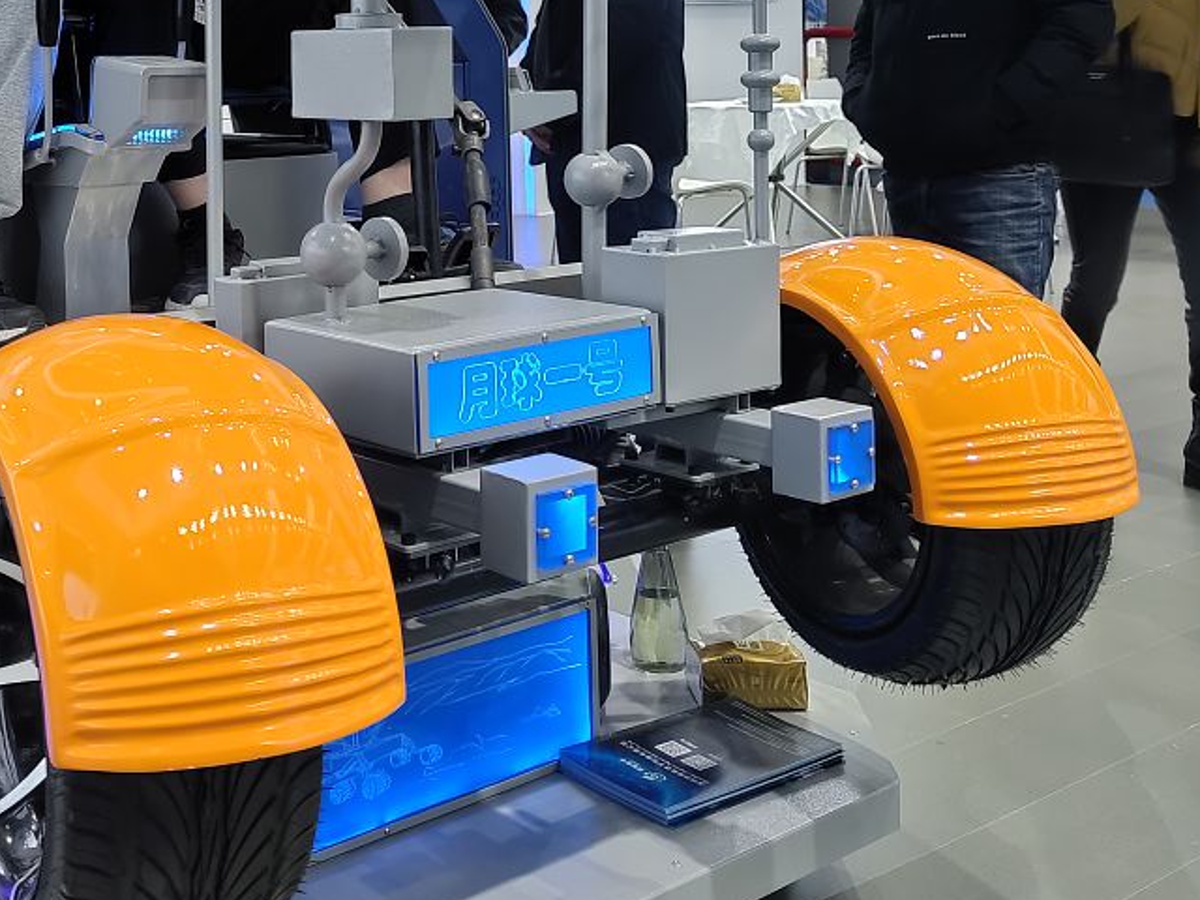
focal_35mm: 45
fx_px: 1560
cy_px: 103
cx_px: 216
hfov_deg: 40.1
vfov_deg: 30.8
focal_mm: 6.78
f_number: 1.85
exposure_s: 1/60
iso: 98
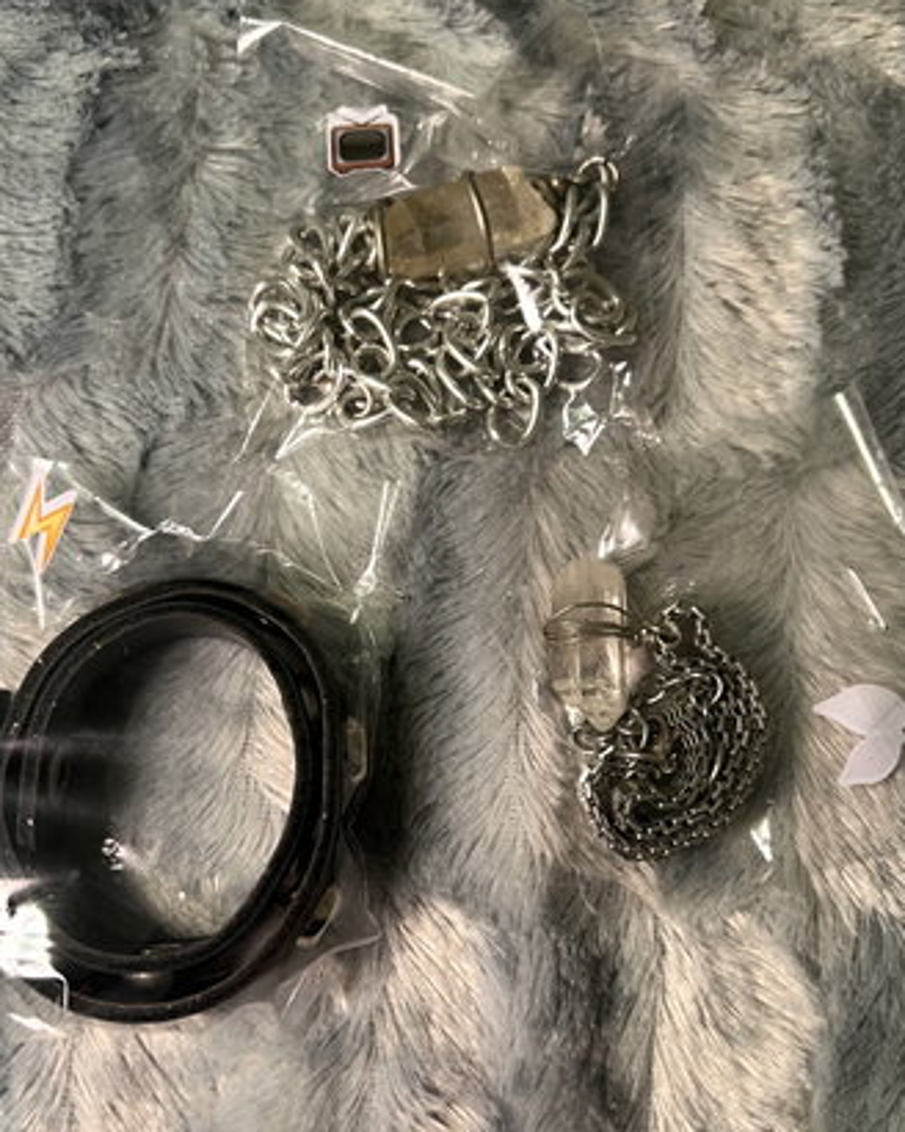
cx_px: 411
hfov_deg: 44.5
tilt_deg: -76.4
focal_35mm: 33
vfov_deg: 54.2
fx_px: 1105
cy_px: 567
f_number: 1.5
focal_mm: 5.7
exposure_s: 1/44
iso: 200
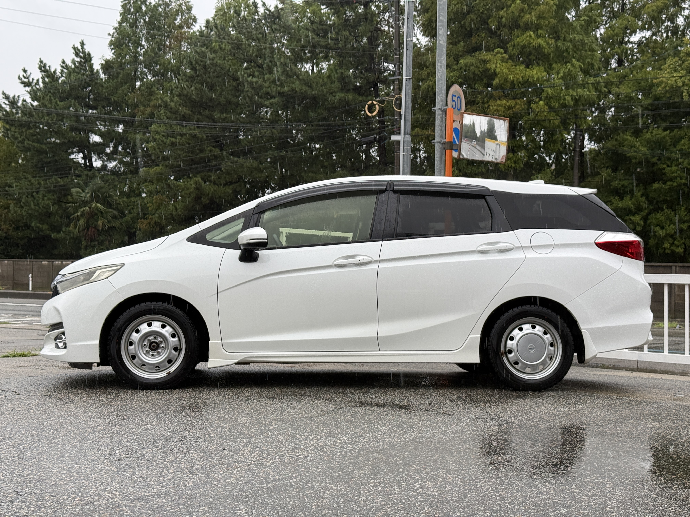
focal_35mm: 48
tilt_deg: +1.9
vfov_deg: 30.3
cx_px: 345
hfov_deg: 39.7
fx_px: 957
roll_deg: -1.2
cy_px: 258
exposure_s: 1/287
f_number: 1.78
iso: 64
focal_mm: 6.76
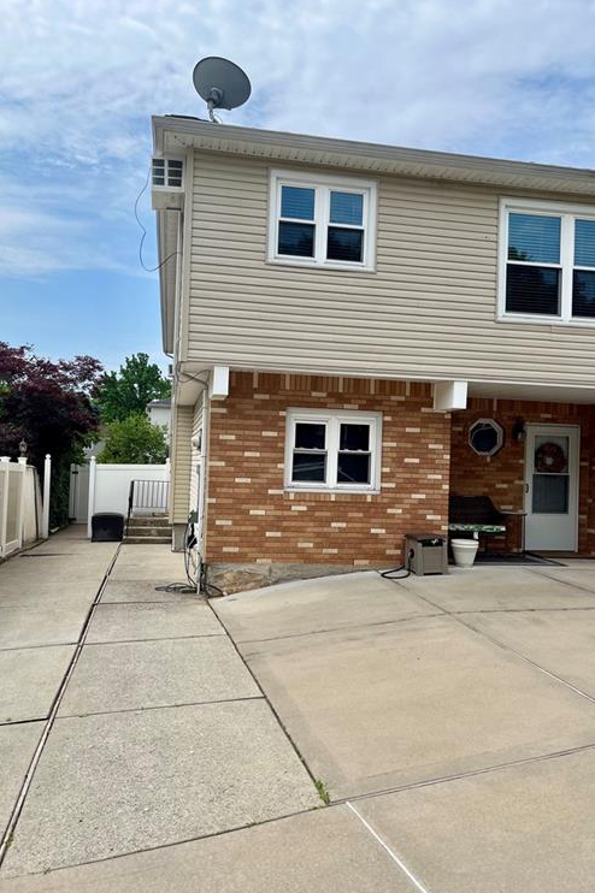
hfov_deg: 46.4
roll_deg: -1.7
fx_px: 695
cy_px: 438
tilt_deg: +2.0
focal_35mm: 28
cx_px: 290
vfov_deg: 65.5
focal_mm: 5.1
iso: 50
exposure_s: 1/4484
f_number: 1.6
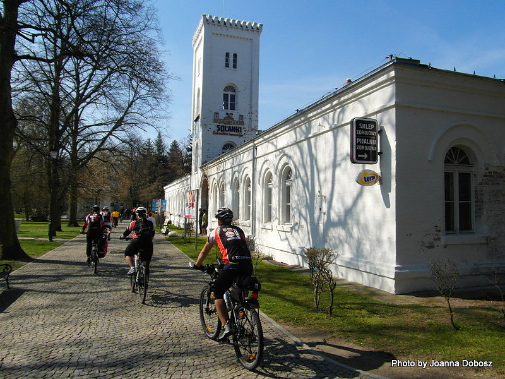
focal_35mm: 24
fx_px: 350
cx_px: 252
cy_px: 190
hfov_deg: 71.6
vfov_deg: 56.8
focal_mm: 4
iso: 100
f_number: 3.6
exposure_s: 1/1000
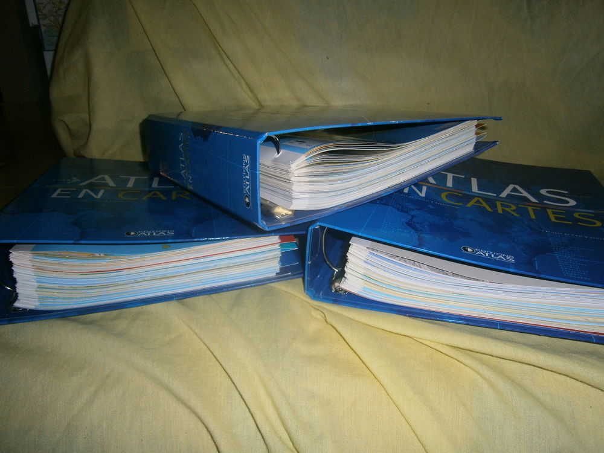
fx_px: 454
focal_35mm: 26
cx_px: 302
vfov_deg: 53.1
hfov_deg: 67.3
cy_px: 226
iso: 125
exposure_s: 1/30
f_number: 2.8
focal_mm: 4.7
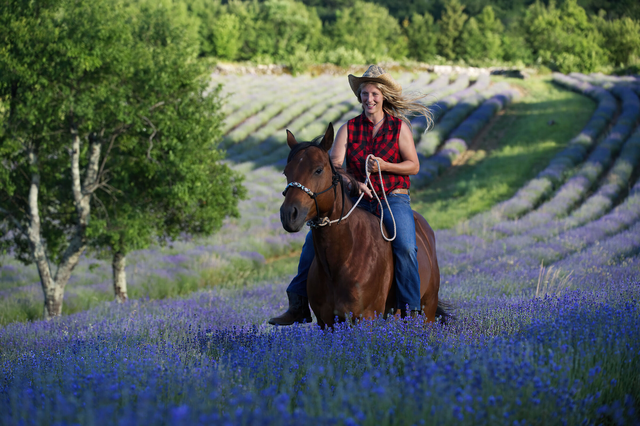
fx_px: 1867
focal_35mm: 105
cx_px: 320
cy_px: 213
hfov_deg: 19.5
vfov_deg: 13.0
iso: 1400
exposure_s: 1/2500
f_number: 4.5
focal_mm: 105
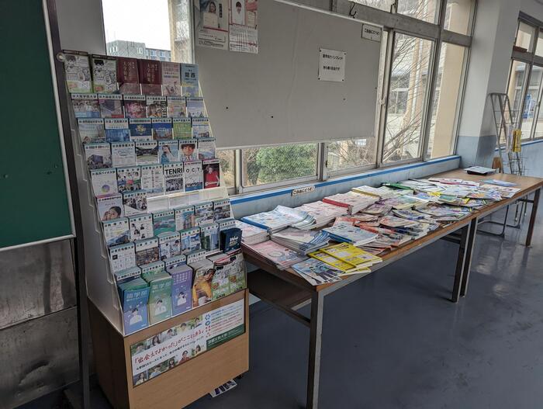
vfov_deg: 56.9
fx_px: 377
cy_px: 204
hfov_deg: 71.5
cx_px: 272
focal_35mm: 24
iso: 140
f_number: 1.85
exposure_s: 1/165
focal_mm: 6.81
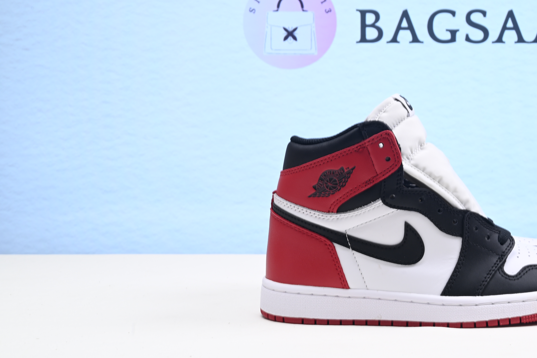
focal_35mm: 58
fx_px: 865
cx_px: 409
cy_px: 150
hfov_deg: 33.7
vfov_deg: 23.4
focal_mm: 38
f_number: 16
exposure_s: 1/2
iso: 100
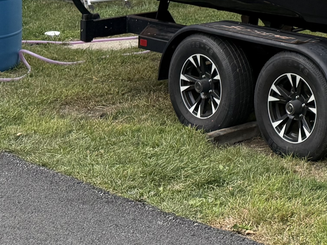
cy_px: -87
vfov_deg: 15.4
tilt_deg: -2.4
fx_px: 860
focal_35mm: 91
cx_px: 575
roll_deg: -1.3
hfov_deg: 17.7
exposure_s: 1/2232
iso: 100
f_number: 1.78
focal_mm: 6.76
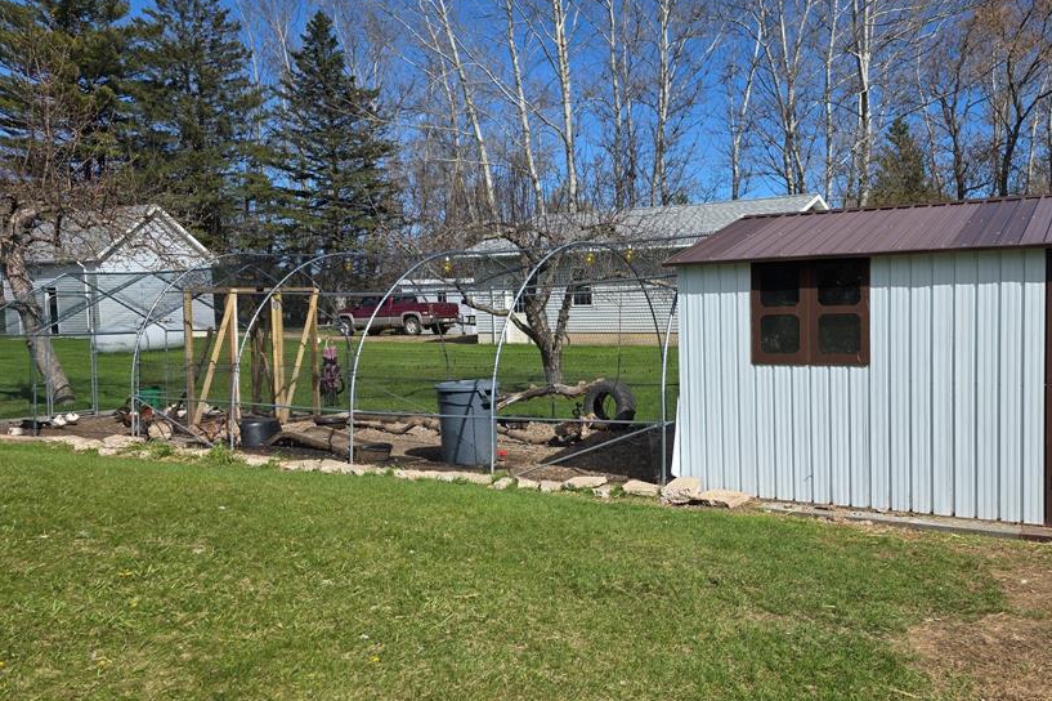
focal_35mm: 30
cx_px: 631
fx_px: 876
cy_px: 372
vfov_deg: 43.6
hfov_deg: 61.4
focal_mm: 6.3
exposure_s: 1/6809
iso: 80
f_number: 1.7
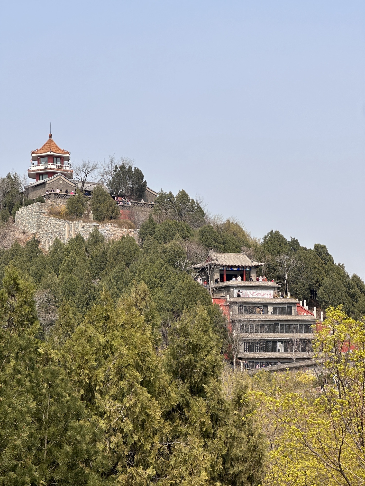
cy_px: 243
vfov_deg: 25.3
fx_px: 1083
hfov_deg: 19.1
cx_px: 182
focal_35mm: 77
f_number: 2.8
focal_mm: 9
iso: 32
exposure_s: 1/758
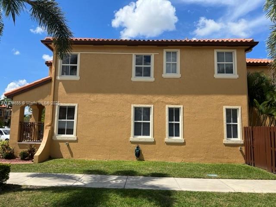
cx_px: 138
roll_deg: -0.3
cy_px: 104
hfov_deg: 67.3
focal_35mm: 26
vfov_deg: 53.1
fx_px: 207
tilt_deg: +5.1
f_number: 1.5
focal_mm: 5.7
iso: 50
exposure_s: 1/4444
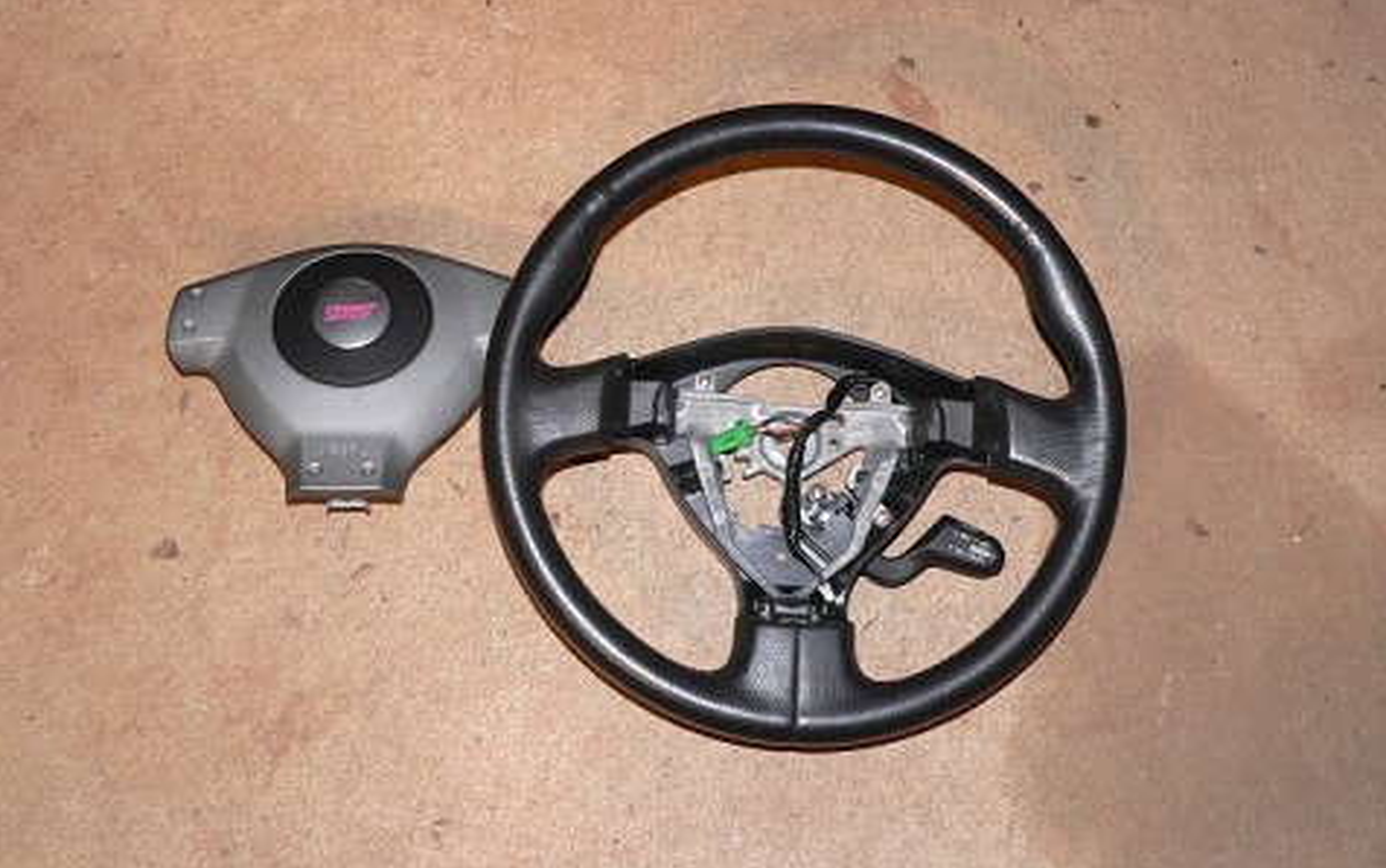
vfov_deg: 27.4
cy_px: 350
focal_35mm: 47
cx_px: 696
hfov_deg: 42.6
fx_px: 1776
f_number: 2.8
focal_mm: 7.4
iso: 100
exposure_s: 1/60
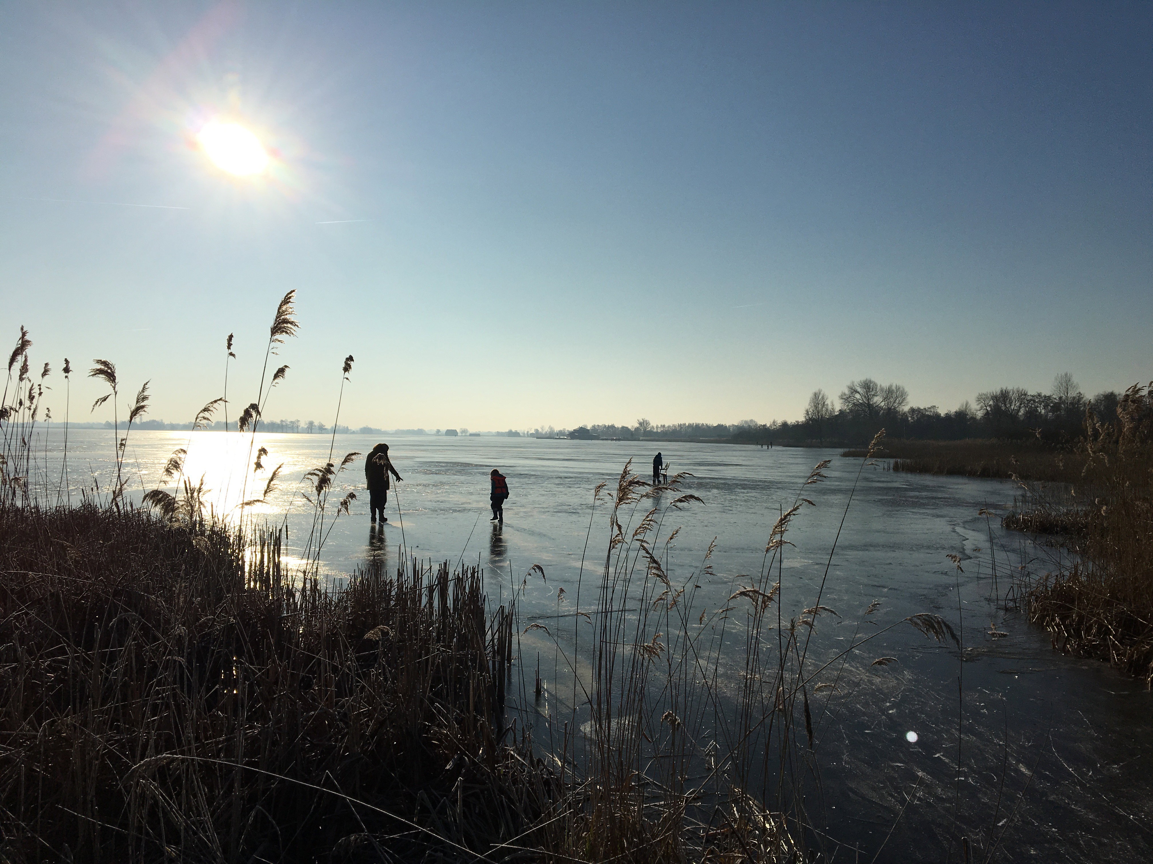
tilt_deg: -1.9
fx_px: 966
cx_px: 576
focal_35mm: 29
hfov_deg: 61.7
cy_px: 432
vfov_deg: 48.2
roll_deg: -0.9
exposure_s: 1/9615
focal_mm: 4.15
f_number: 2.2
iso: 25
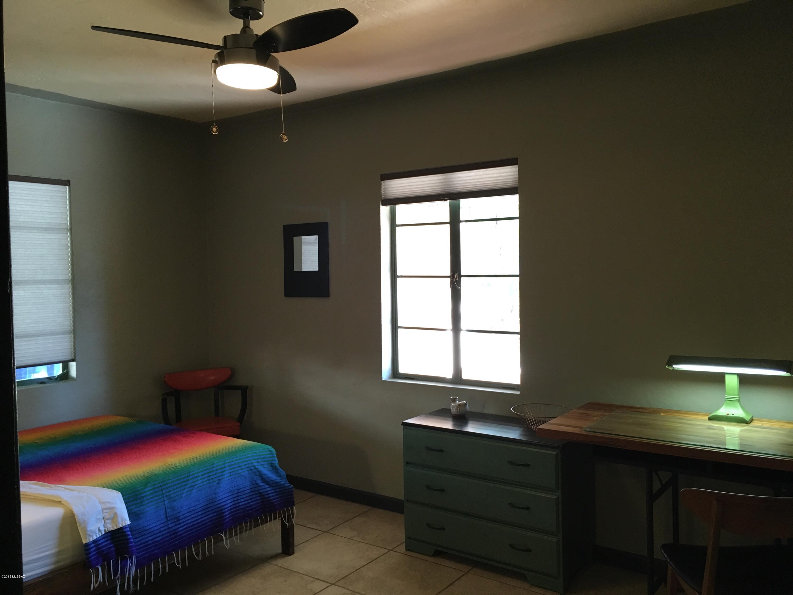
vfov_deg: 48.2
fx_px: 664
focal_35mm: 29
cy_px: 298
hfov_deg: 61.7
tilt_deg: -2.4
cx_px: 396
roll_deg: +1.4
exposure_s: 1/30
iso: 100
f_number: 2.2
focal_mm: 4.15
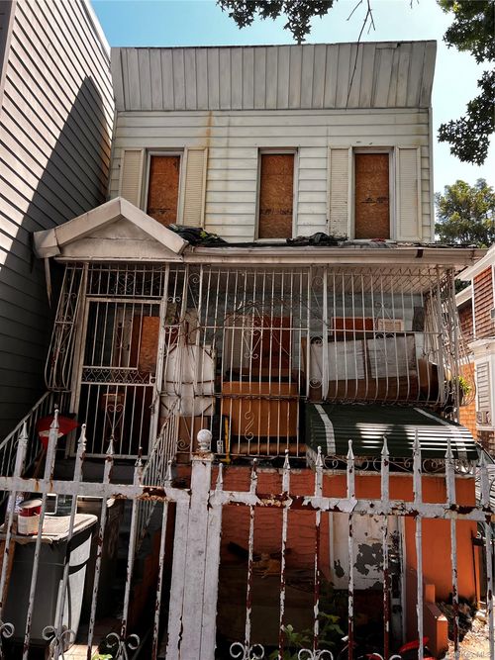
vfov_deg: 67.3
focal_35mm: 26
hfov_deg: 53.0
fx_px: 496
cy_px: 330
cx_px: 248
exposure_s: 1/379
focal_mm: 5.7
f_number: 1.5
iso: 50
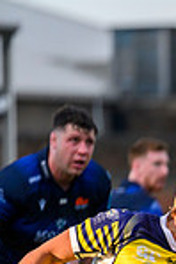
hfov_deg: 1.7
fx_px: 5743
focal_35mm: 785
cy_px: 327
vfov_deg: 2.6
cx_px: 494
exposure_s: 1/1600
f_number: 3.2
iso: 800
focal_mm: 200
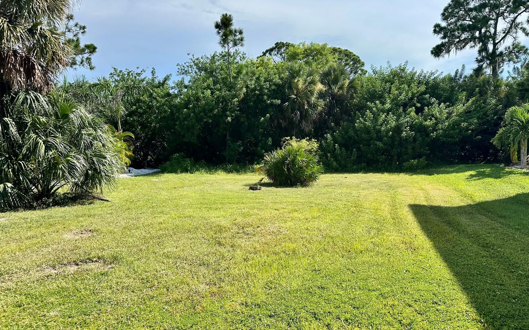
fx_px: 375
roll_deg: +0.0
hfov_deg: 70.4
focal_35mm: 26
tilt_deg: -3.8
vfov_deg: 47.5
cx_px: 267
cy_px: 176
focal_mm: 6.86
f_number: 1.78
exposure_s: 1/3597
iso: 80
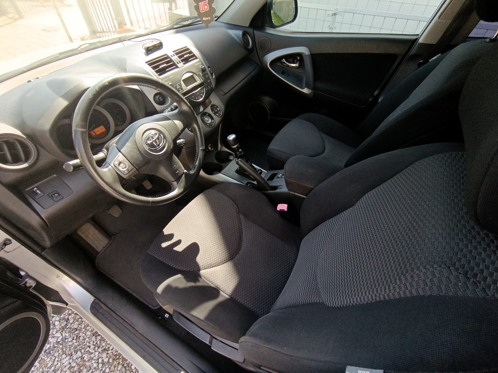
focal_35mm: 16
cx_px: 249
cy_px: 186
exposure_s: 1/100
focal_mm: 1.65
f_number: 2.2
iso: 80
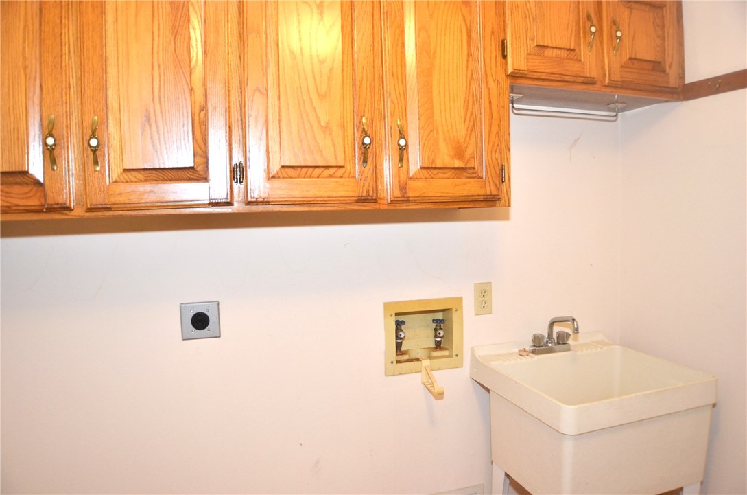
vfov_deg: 39.8
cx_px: 374
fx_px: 683
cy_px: 248
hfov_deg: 57.3
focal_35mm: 33
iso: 800
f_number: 4
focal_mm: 22
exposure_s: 1/60
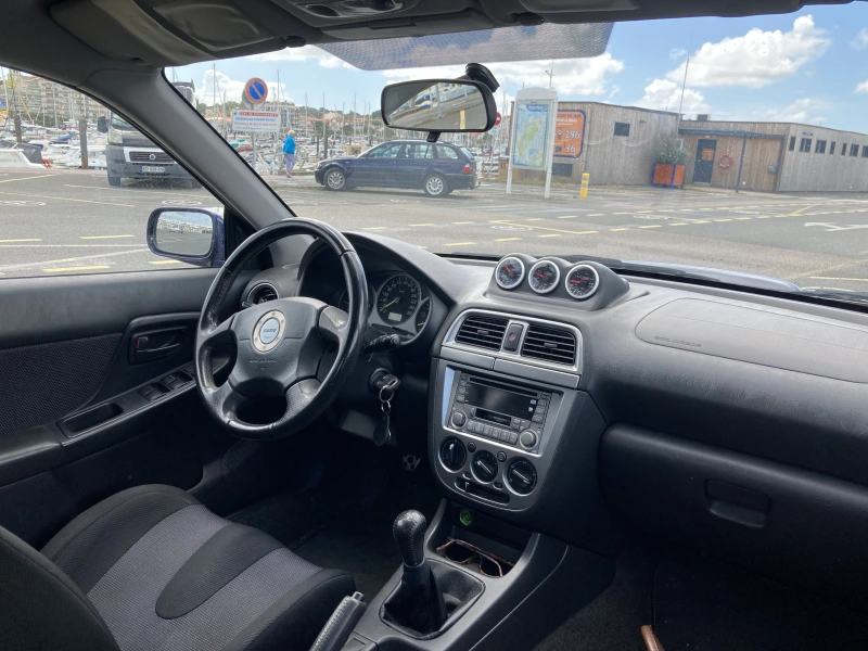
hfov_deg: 63.4
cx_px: 434
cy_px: 326
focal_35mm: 28
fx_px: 702
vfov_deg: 49.7
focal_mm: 3.99
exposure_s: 1/311
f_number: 1.8
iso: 20
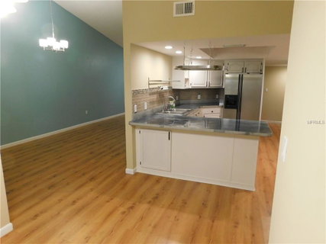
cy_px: 122
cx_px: 163
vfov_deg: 58.9
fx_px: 217
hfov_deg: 73.9
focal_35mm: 23
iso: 320
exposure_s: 1/30
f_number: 3
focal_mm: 4
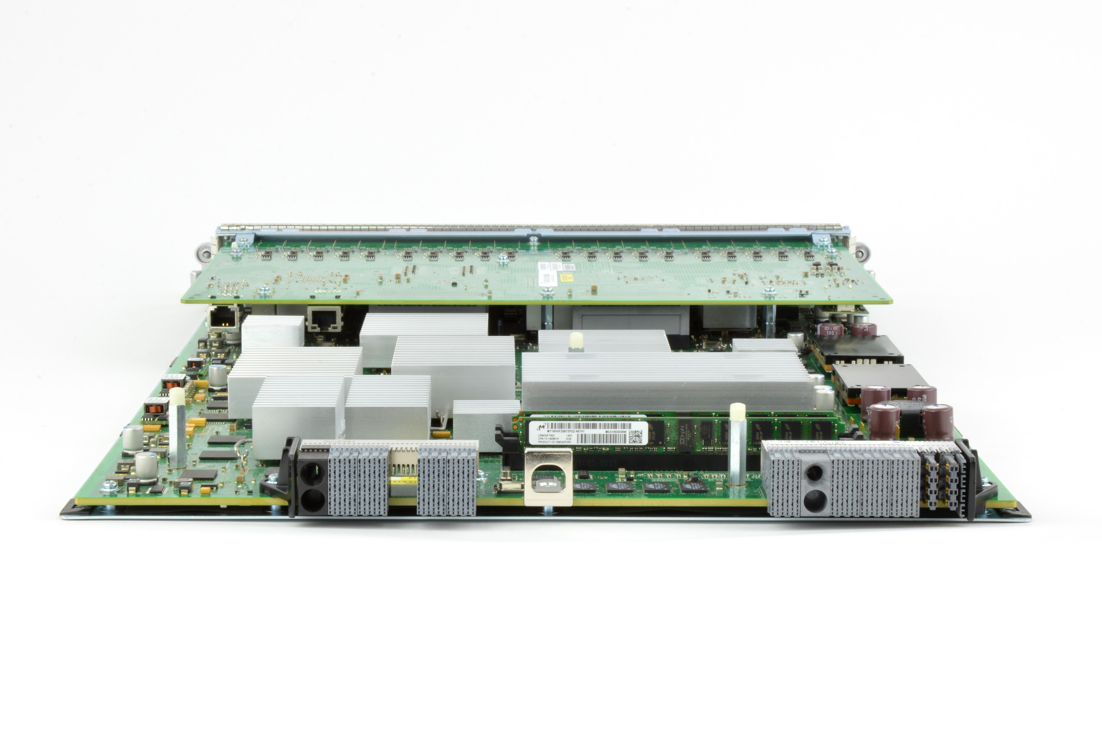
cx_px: 551
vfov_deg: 15.6
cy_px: 365
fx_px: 2658
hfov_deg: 23.4
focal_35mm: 87
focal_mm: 58
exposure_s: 1
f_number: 25
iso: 100
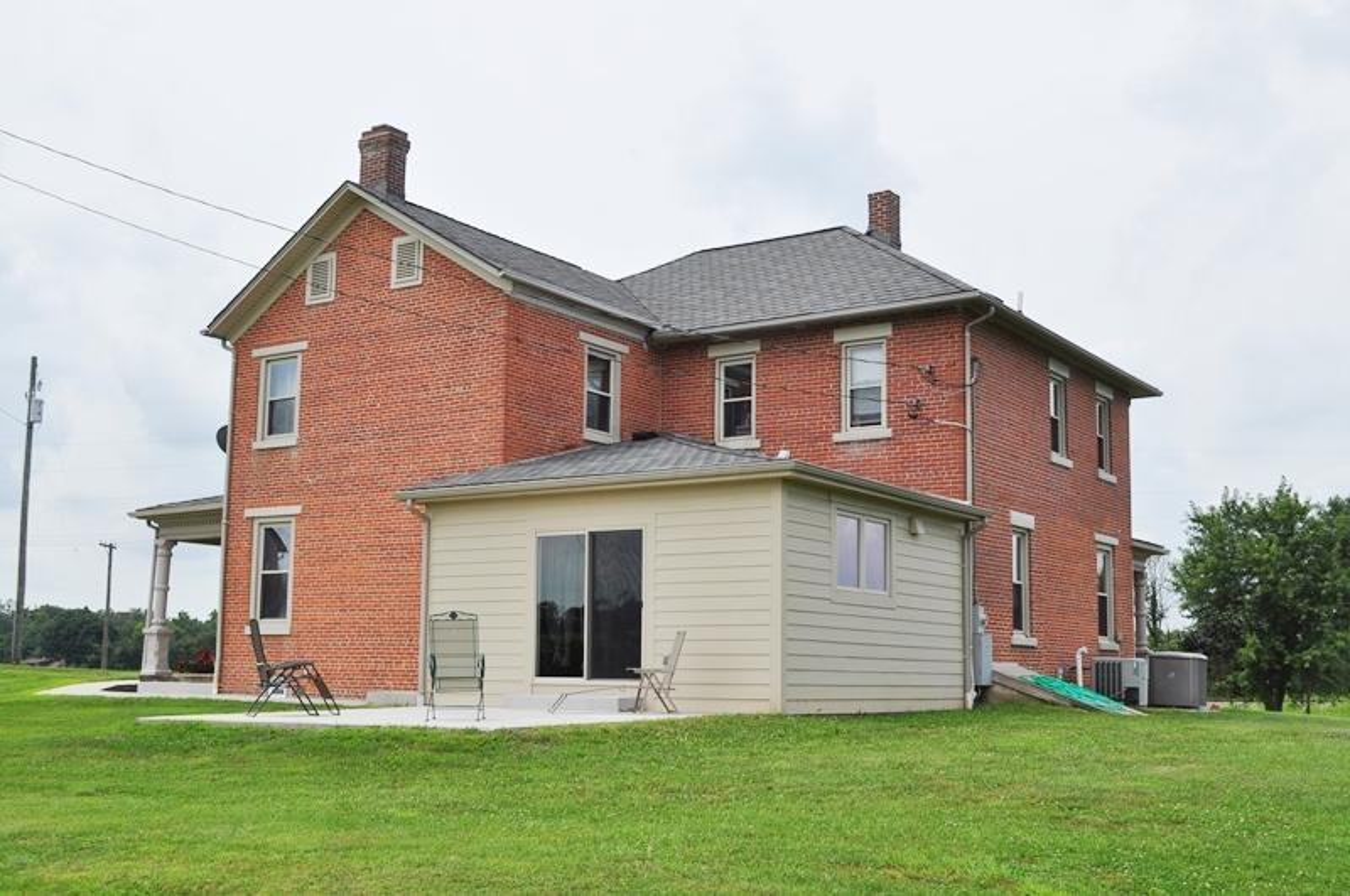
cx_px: 675
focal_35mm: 39
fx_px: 1460
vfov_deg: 34.1
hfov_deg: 49.6
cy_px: 448
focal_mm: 26
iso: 200
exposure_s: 1/400
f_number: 10
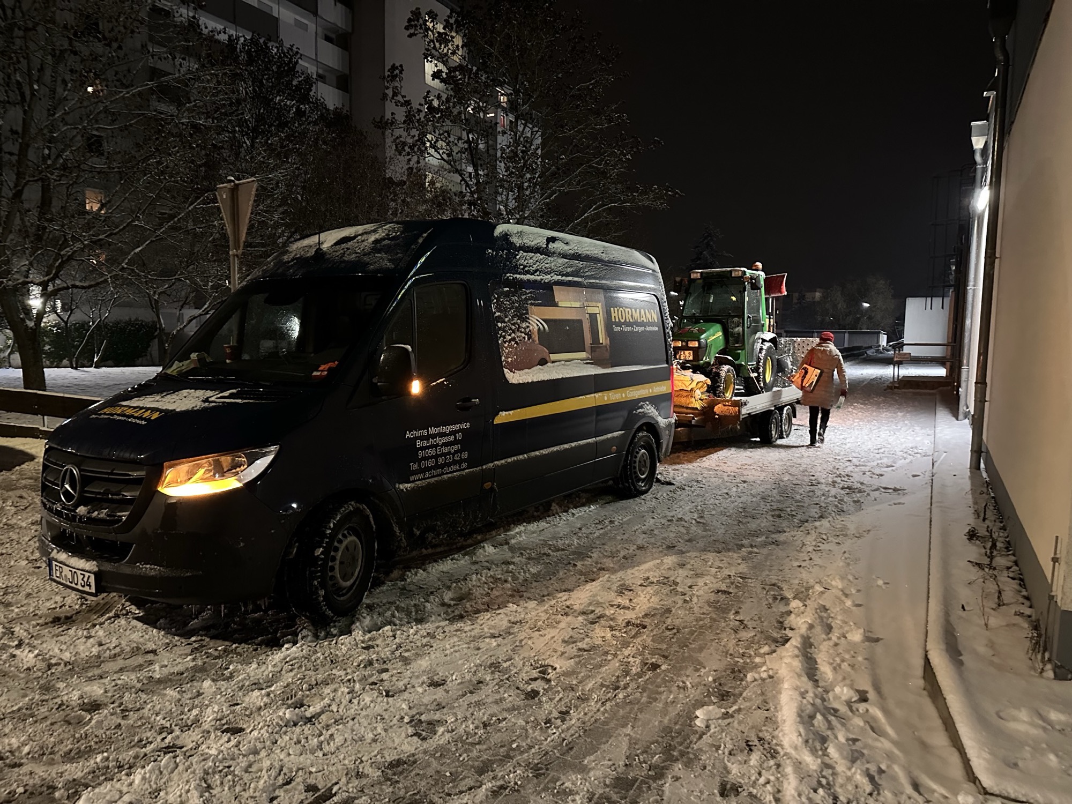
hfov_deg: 71.6
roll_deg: -1.0
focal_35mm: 24
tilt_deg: -5.8
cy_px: 402
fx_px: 743
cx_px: 536
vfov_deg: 56.8
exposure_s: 1/25
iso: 1600
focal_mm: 6.86
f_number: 1.78
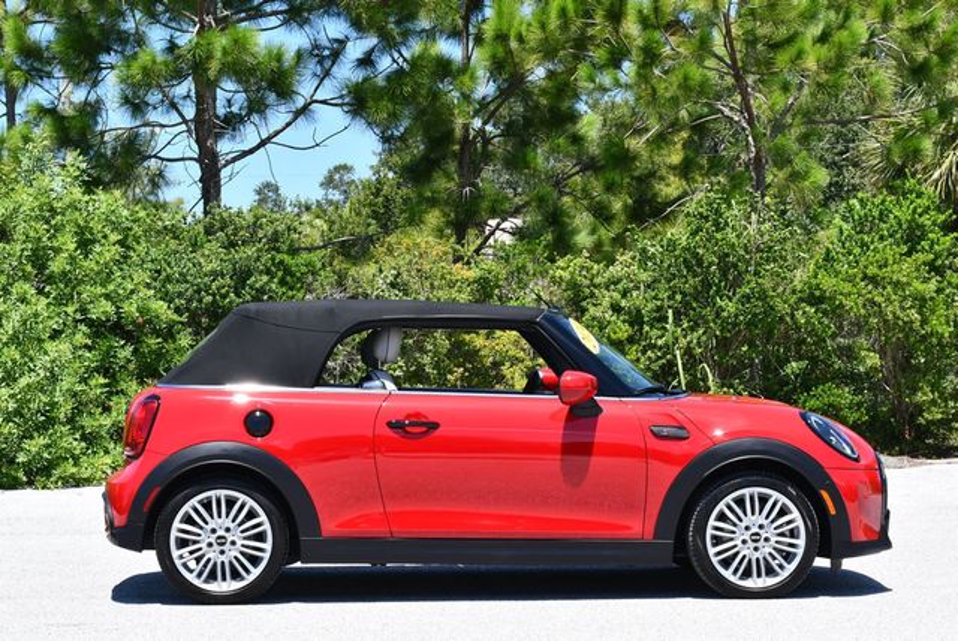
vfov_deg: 15.6
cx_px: 479
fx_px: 2344
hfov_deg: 23.1
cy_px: 320
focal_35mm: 88
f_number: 8
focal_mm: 44
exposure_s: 1/250
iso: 160
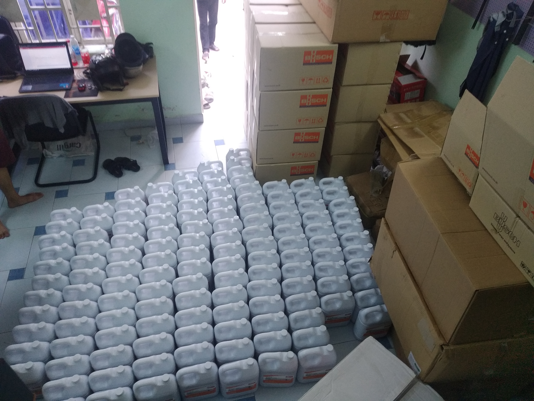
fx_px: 401
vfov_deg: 53.1
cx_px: 267
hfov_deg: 67.3
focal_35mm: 26
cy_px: 200
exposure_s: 1/25
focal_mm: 3.82
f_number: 2.2
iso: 400
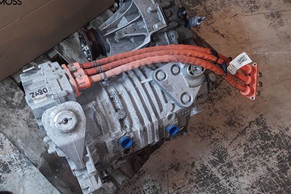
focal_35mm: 31
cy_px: 94
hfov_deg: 60.2
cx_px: 137
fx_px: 251
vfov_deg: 42.3
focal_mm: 2.91
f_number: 1.9
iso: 50
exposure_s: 1/50
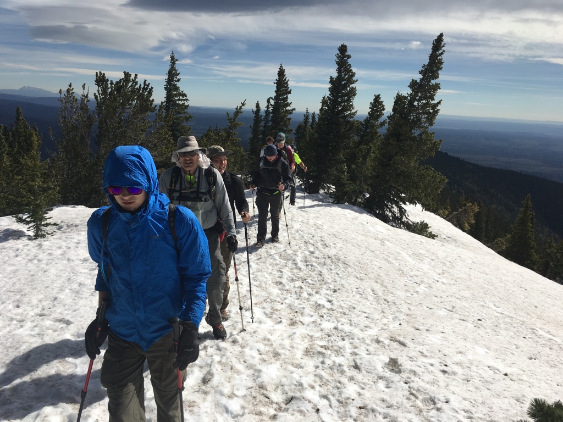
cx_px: 282
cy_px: 211
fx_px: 472
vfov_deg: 48.2
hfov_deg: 61.7
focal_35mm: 29
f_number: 2.2
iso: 25
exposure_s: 1/3344
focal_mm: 4.15
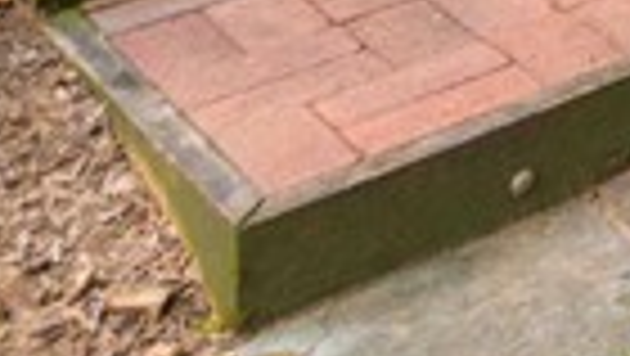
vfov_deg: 7.9
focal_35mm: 114
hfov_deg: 12.5
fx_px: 1906
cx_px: 1685
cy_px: -949
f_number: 8
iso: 200
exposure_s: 1/80
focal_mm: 14
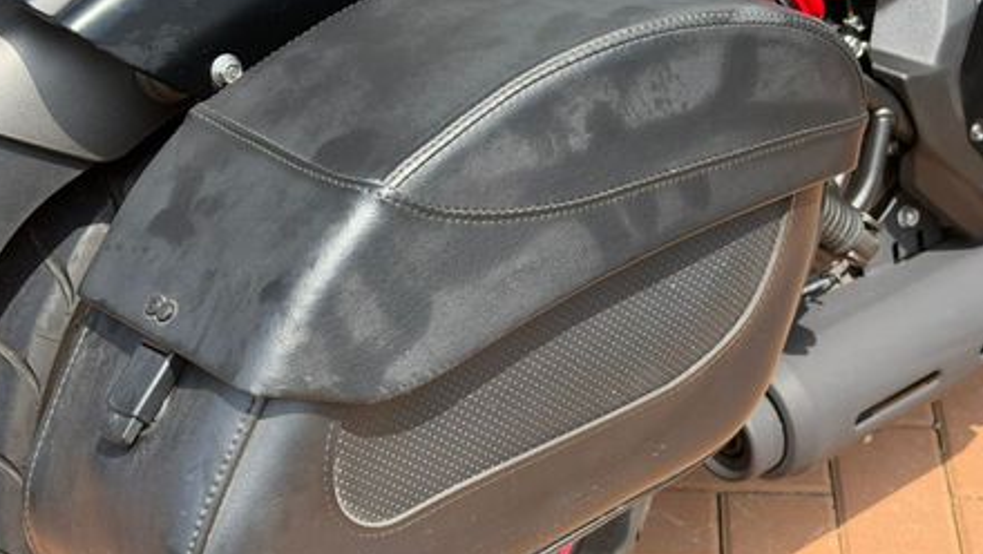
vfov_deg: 15.9
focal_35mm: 76
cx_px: 500
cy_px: 313
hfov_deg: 27.9
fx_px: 1982
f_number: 1.78
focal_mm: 6.76
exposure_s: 1/1883
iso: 80
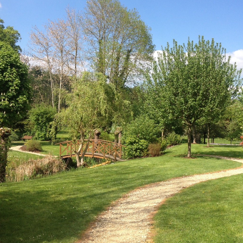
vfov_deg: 35.3
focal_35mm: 48
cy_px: 106
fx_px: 381
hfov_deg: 35.3
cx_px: 136
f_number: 2.4
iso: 50
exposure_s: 1/1126
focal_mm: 4.28
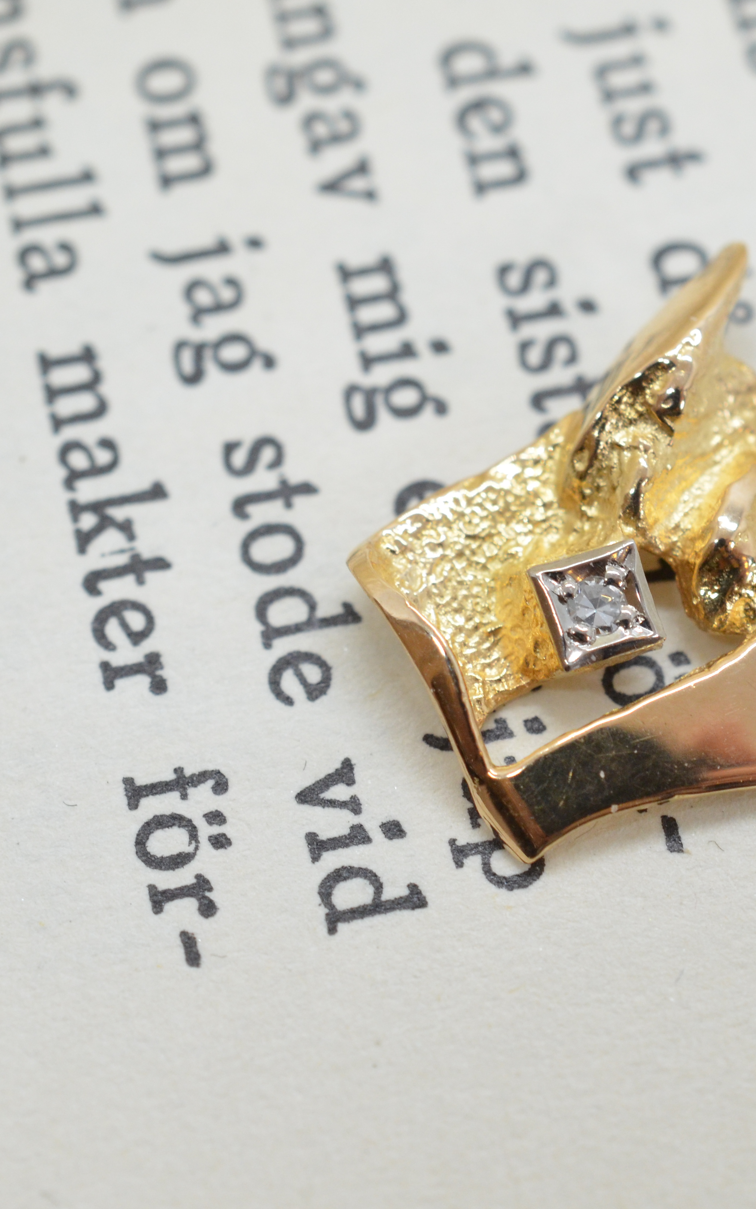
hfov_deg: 14.0
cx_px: 593
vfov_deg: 22.3
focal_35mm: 93
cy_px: 609
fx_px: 3066
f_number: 9
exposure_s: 1/125
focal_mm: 40
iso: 1000
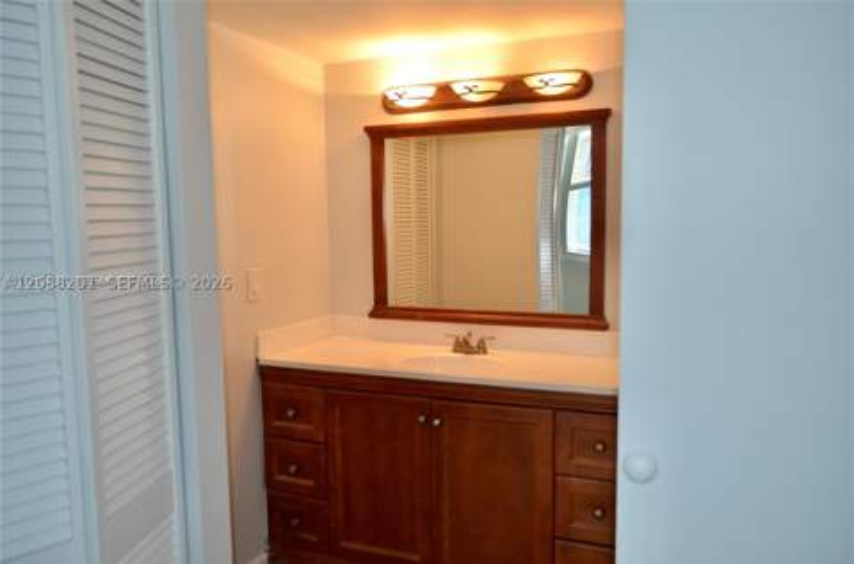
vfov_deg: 47.7
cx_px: 427
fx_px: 639
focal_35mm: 27
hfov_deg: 67.5
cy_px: 282
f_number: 3.5
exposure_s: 1/125
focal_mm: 18
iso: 200
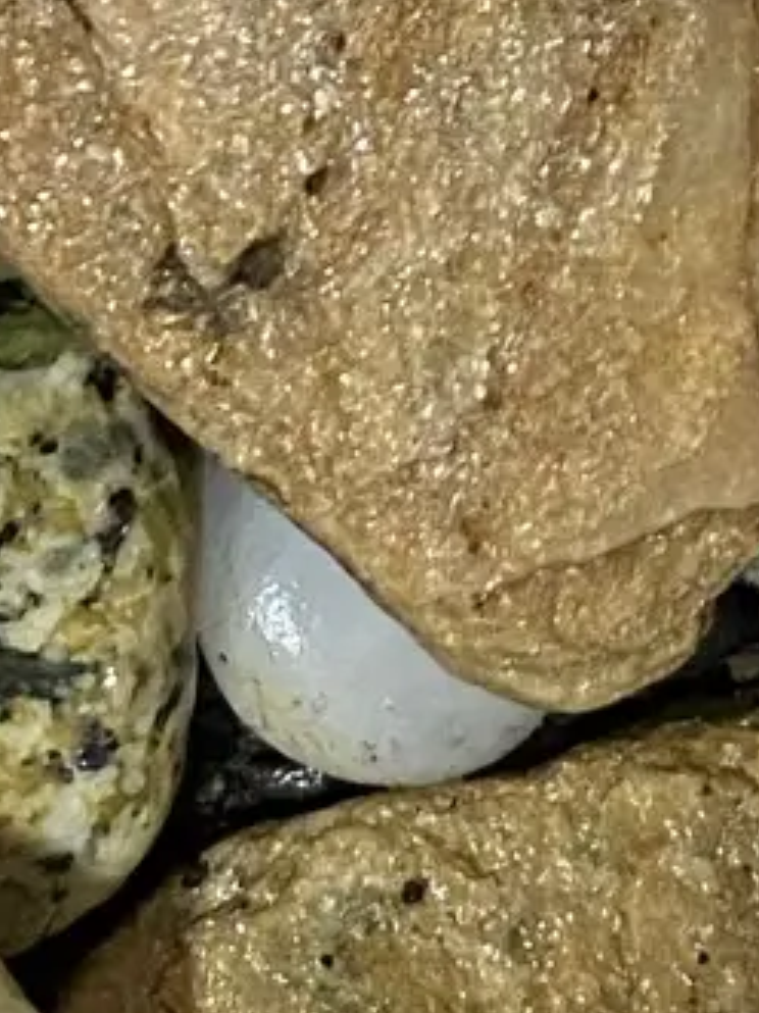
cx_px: 1074
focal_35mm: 161
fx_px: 4710
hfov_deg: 9.0
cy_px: -312
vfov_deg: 11.9
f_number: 1.8
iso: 500
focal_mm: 4.25
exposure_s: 1/48
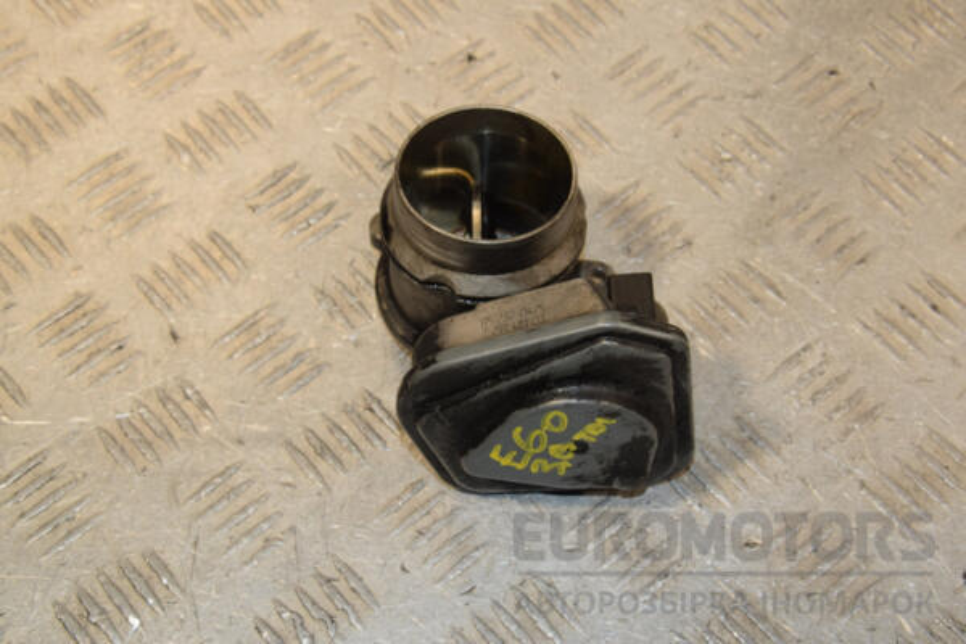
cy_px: 322
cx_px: 483
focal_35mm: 72
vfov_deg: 18.9
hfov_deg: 28.1
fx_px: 1932
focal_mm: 48
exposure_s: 1/200
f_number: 9
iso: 800
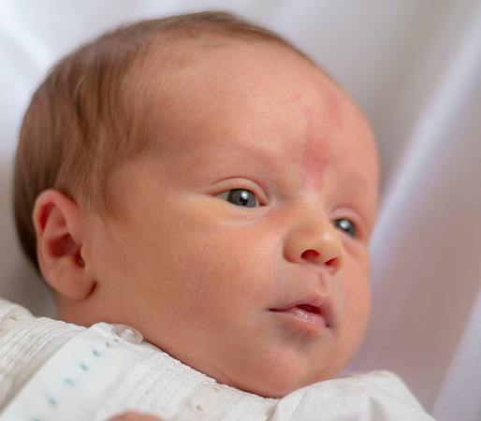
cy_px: 326
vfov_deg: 3.9
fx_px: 6139
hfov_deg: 4.5
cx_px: 101
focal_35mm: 415
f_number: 2.8
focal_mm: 200
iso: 80
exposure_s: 1/250
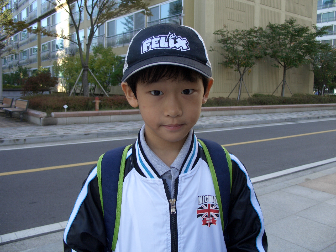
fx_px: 320
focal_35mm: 33
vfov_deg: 42.9
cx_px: 168
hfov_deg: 55.4
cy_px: 126
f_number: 3.2
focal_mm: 7.1
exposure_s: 1/250
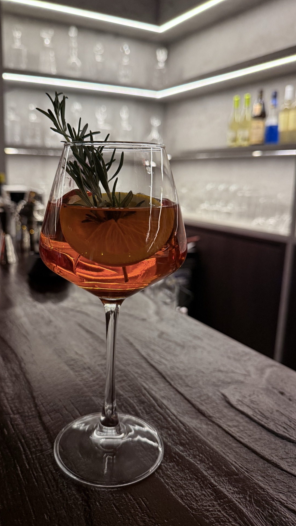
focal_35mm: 27
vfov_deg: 69.9
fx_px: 377
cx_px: 123
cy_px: 260
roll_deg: -1.9
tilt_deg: -11.6
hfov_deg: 42.7
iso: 250
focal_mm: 6.76
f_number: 1.78
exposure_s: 1/50
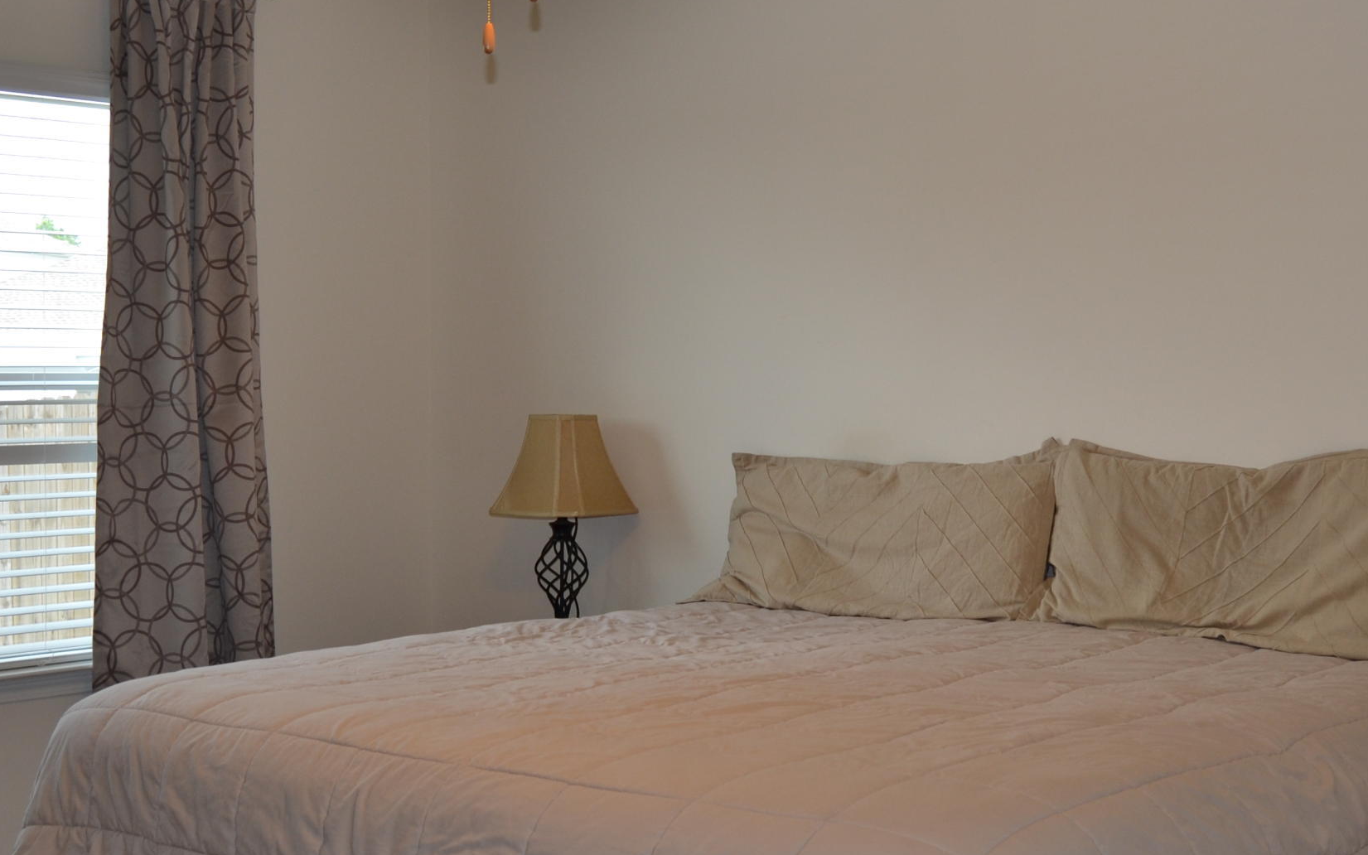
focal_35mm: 50
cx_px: 694
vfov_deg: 25.8
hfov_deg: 40.3
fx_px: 1864
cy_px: 420
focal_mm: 18
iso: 220
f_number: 4
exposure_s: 1/125
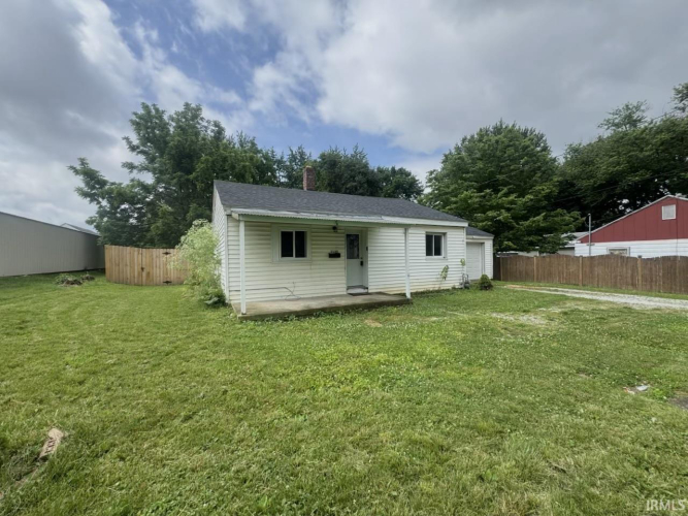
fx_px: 278
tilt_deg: -0.3
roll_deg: +1.0
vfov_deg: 85.7
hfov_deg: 102.1
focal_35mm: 14
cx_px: 344
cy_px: 258
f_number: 2.2
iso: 50
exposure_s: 1/993
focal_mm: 2.22
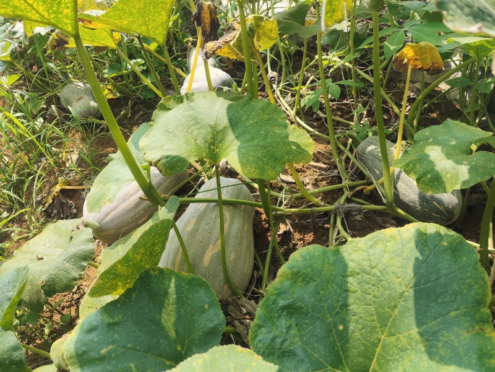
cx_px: 248
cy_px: 186
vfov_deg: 54.9
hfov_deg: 69.4
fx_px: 358
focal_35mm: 25
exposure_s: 1/669
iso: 50
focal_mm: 4.71
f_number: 1.79
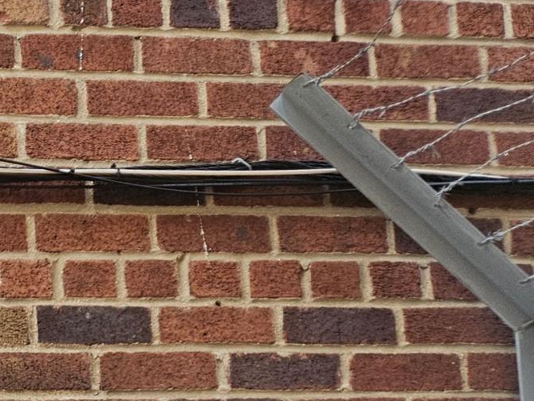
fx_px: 1096
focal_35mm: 71
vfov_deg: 18.2
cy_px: 617
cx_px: -236
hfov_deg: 22.9
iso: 64
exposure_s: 1/180
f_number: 1.8
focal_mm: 5.4
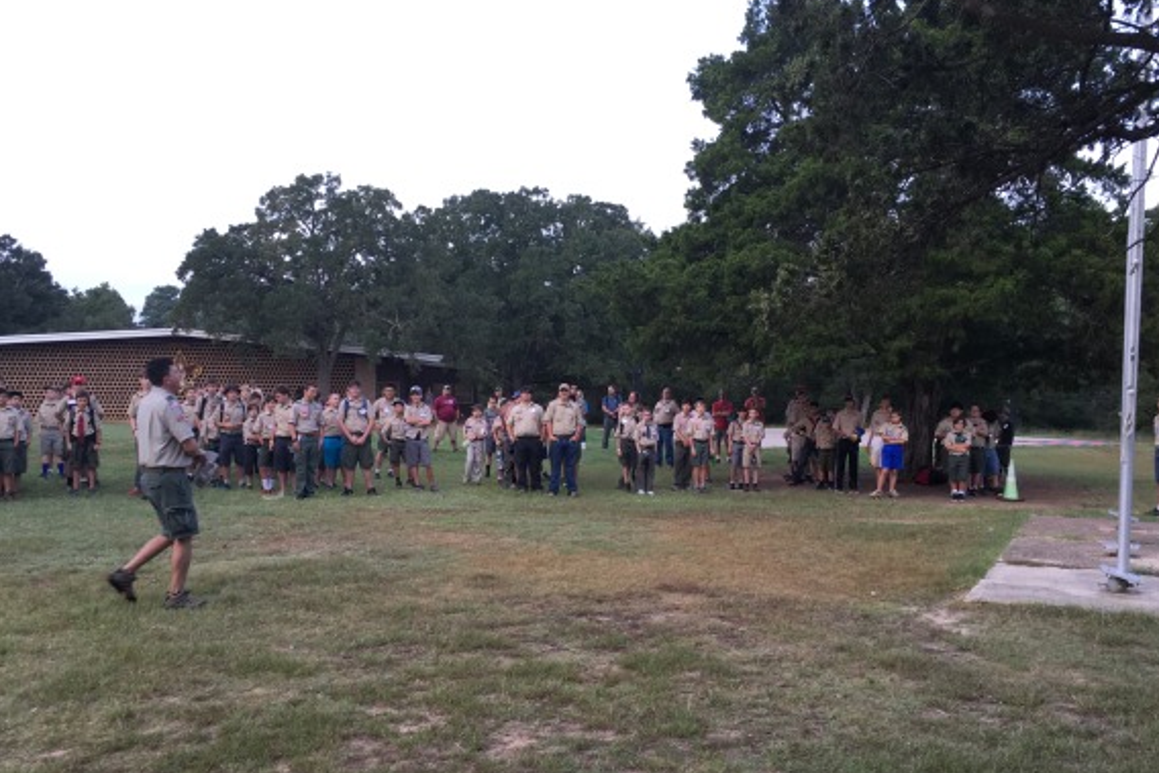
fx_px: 1095
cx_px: 553
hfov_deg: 55.8
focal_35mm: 34
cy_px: 457
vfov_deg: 38.8
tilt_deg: -2.6
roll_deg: -0.7
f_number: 2.2
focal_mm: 4.15
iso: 40
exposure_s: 1/120
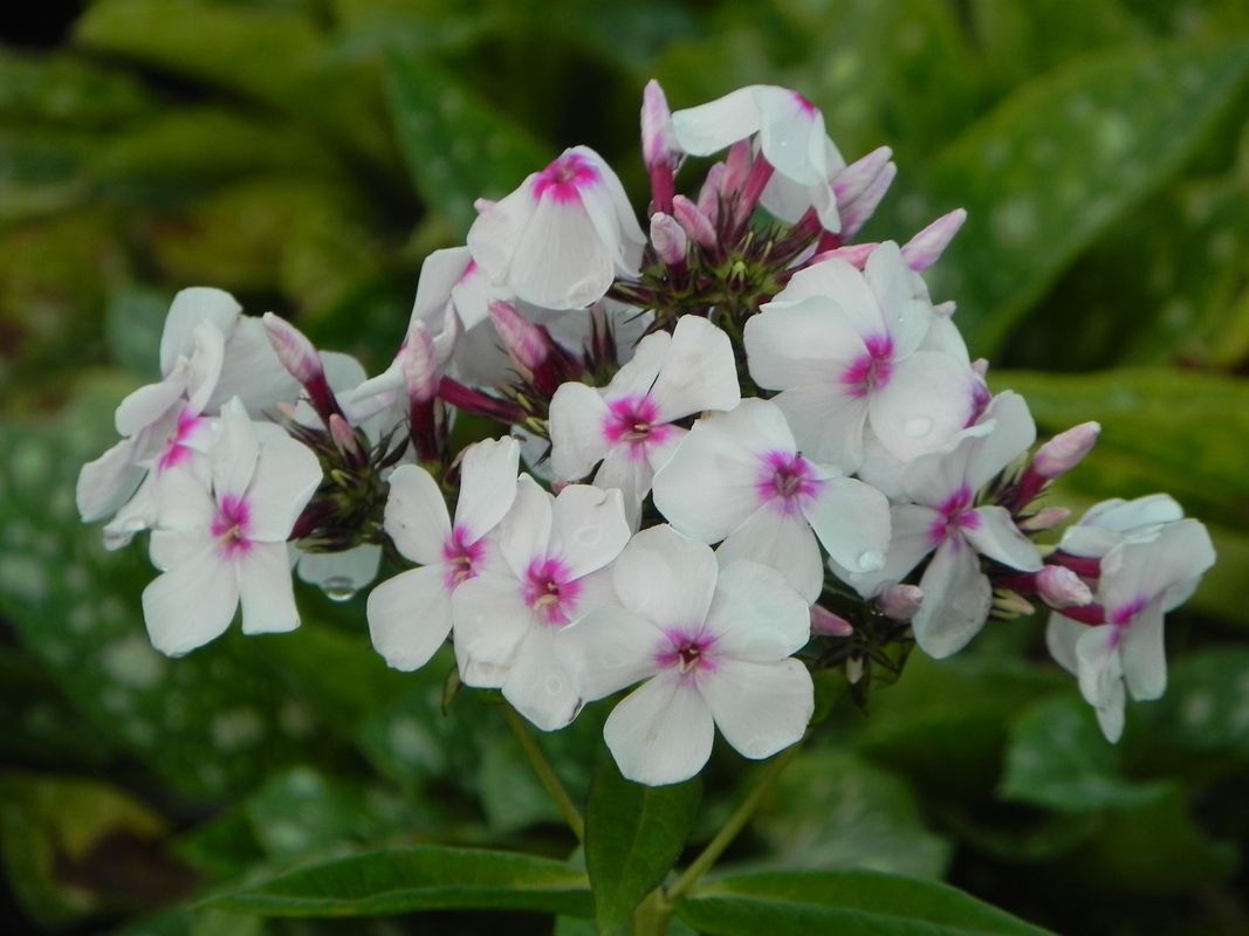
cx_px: 624
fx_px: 15333
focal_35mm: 425
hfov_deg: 4.7
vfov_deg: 3.5
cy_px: 468
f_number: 5
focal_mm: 75.7
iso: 160
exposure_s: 1/50
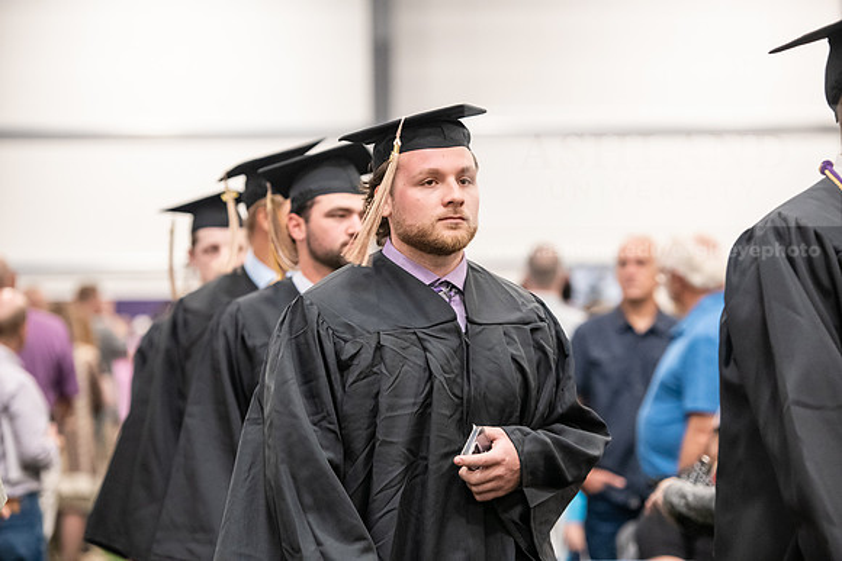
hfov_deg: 15.8
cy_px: 280
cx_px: 421
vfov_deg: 10.6
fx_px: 3041
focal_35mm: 130
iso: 3200
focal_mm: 130
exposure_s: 1/200
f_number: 3.2
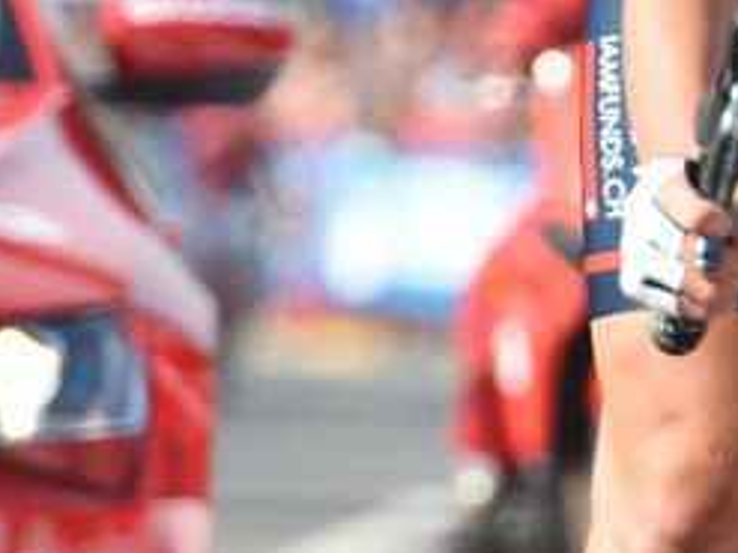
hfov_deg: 1.2
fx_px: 34010
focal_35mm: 1596
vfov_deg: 0.9
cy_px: 58
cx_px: 899
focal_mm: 400
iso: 1000
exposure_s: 1/1000
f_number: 10
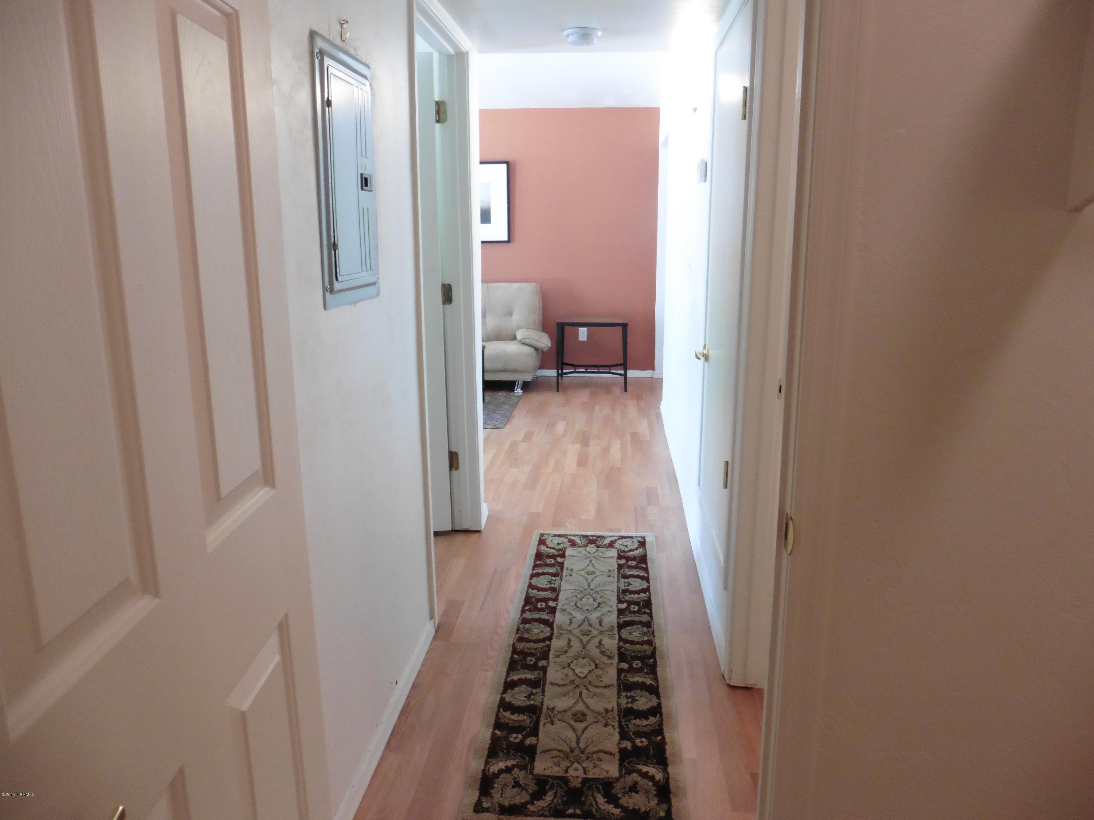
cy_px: 410
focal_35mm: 24
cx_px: 547
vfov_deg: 56.8
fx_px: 758
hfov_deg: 71.6
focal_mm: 4.3
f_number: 3.3
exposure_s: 1/20
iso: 400
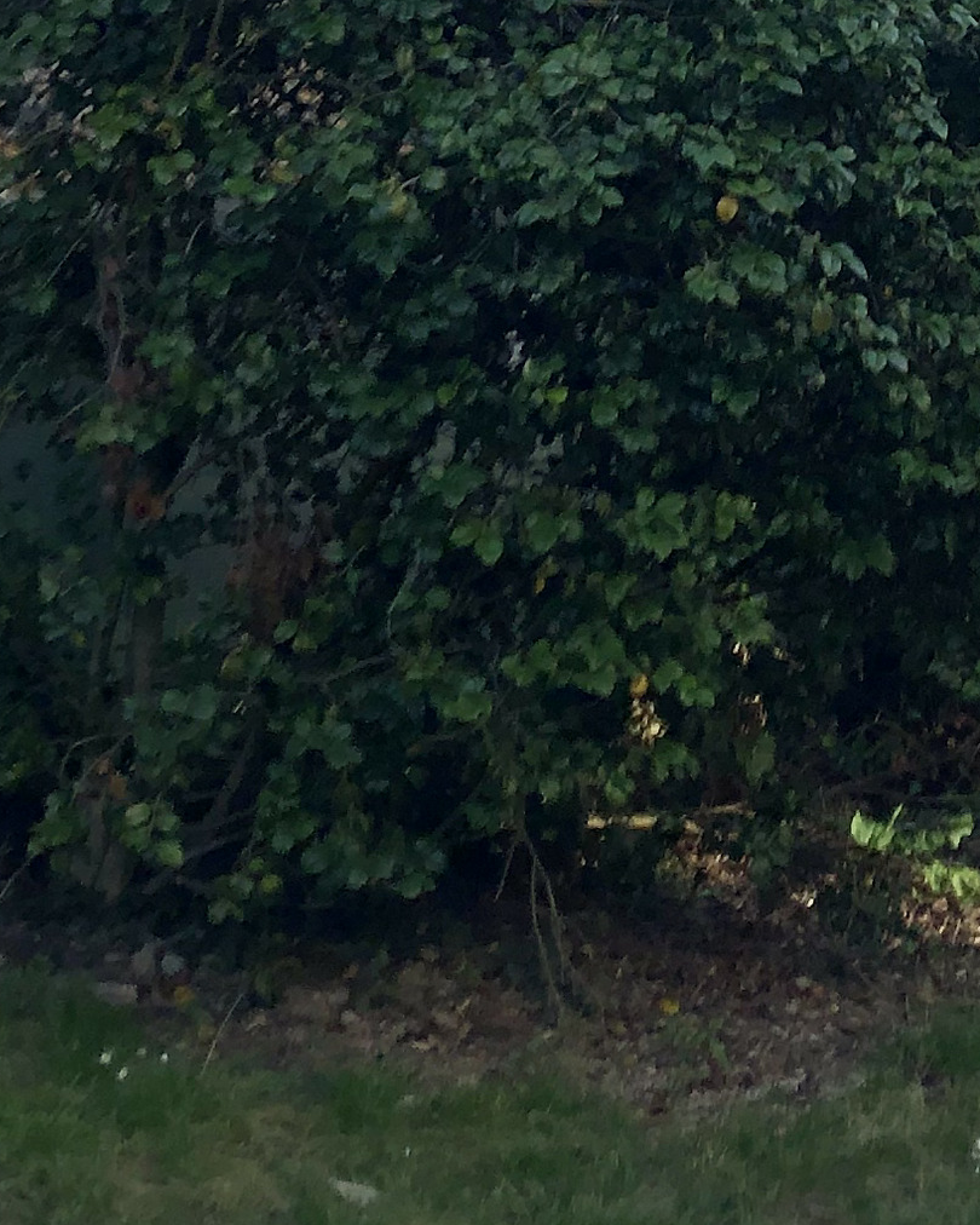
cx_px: 838
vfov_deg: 16.1
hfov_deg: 14.2
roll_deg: -0.7
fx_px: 3914
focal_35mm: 108
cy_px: -691
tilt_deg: +9.2
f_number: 1.8
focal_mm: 4
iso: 20
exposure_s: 1/552
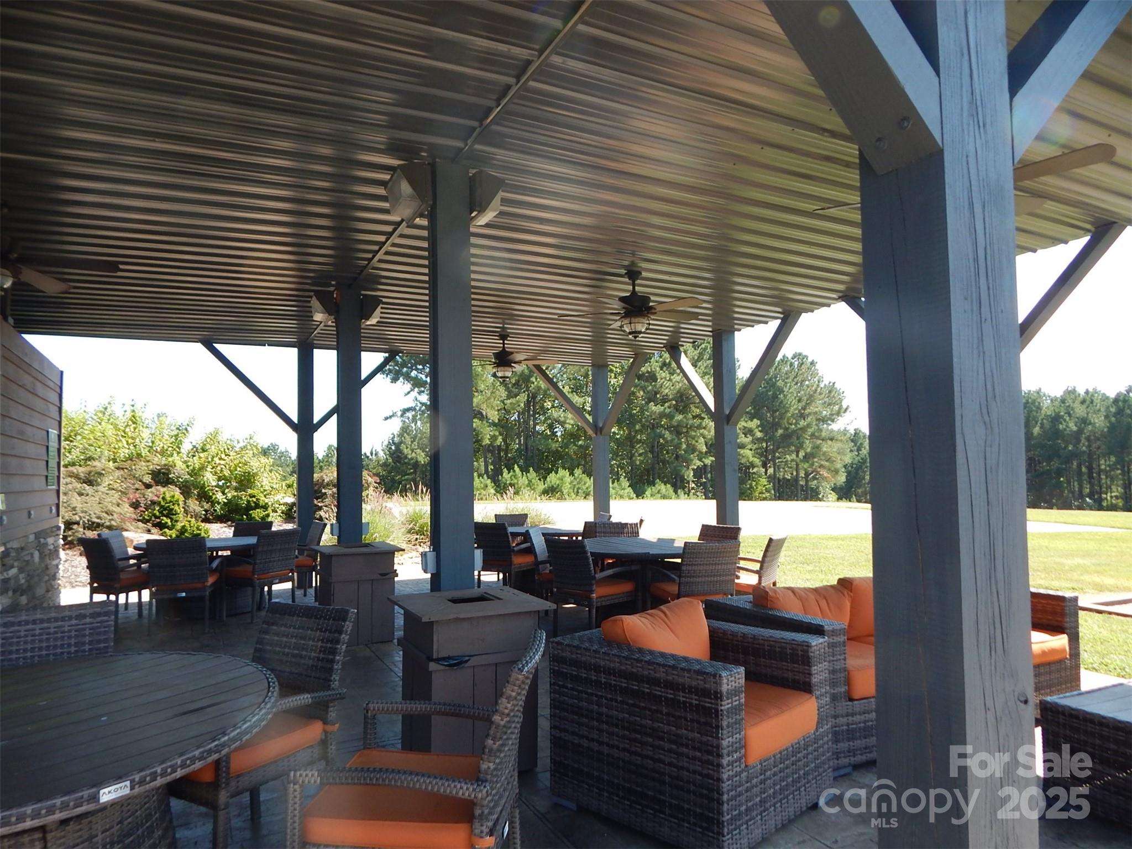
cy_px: 424
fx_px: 719
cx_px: 566
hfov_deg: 76.4
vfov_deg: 61.1
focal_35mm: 22
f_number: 3
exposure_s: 1/400
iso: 125
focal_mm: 4
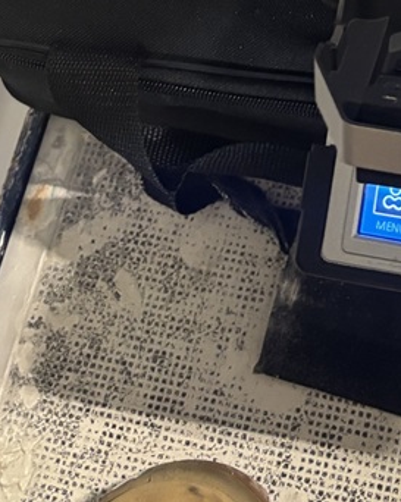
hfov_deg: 16.6
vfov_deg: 17.7
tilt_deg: -59.4
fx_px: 1322
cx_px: 469
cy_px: -376
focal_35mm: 89
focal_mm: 5.96
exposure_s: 1/40
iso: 400
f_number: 1.6
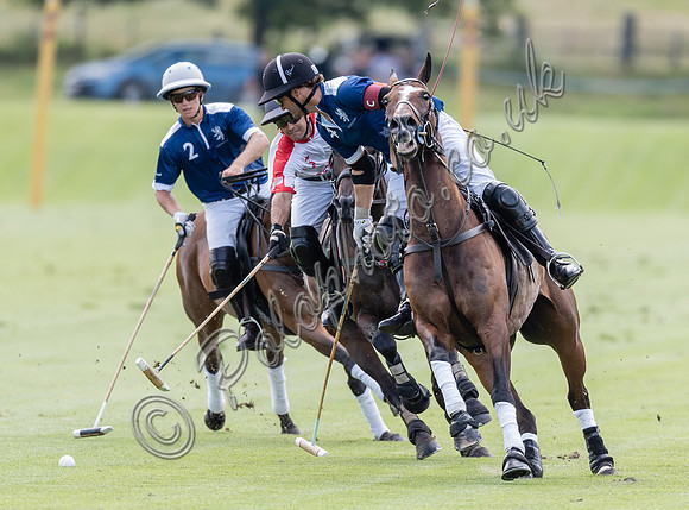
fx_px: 16806
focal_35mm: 849
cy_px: 234
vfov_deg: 1.7
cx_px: 401
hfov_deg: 2.3
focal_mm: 500
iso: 400
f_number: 4
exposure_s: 1/1250
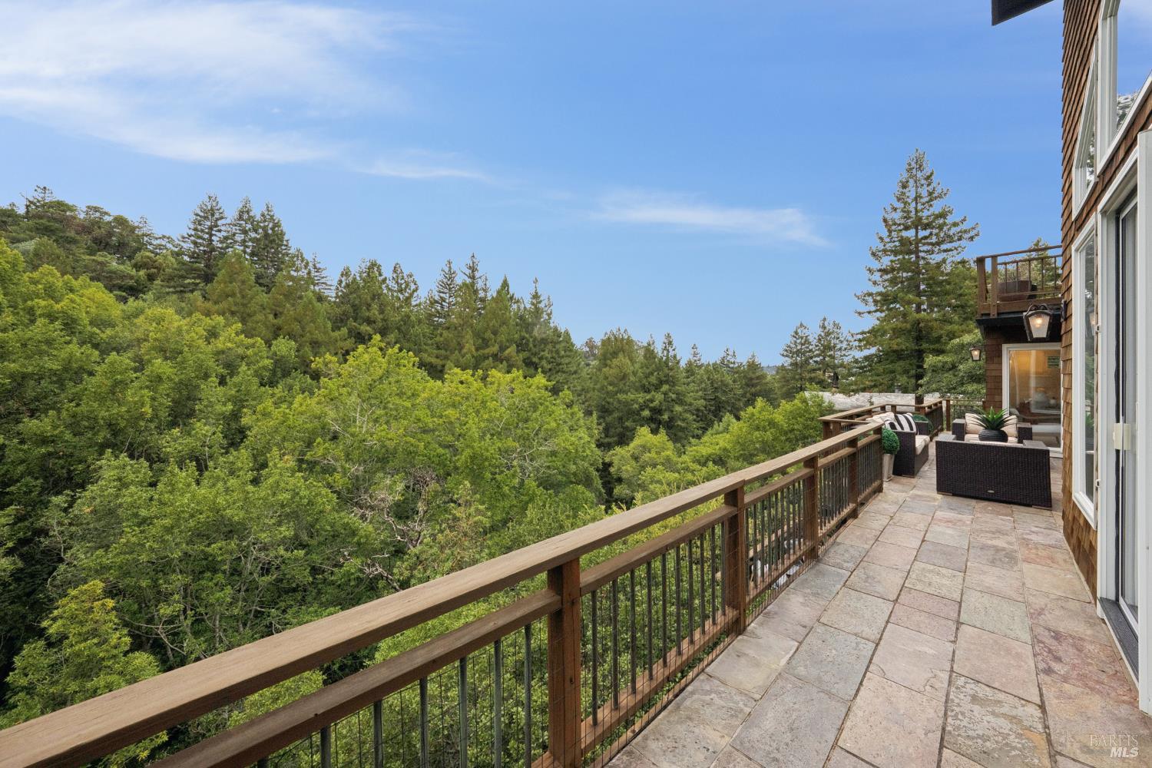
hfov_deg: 112.6
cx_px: 576
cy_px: 384
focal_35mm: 12
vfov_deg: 90.0
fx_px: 384
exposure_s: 1/1250
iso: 640
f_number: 8
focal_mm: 12
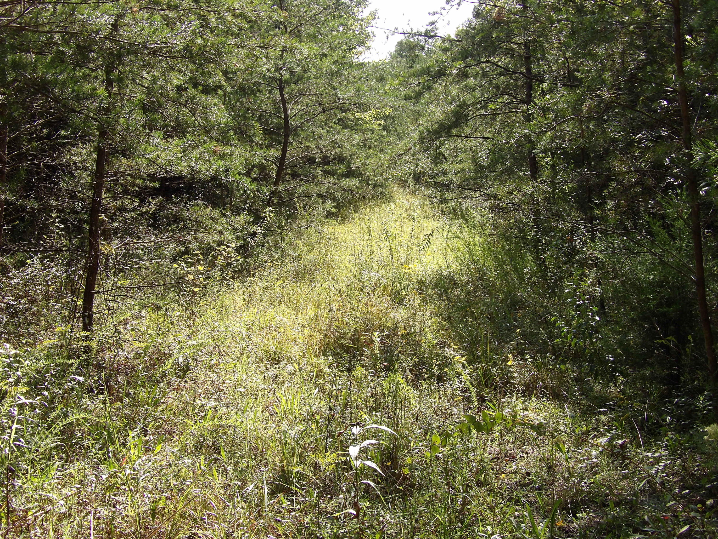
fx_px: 954
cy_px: 270
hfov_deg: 41.2
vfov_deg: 31.5
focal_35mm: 46
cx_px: 359
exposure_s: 1/181
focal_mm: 8.2
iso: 100
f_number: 3.8
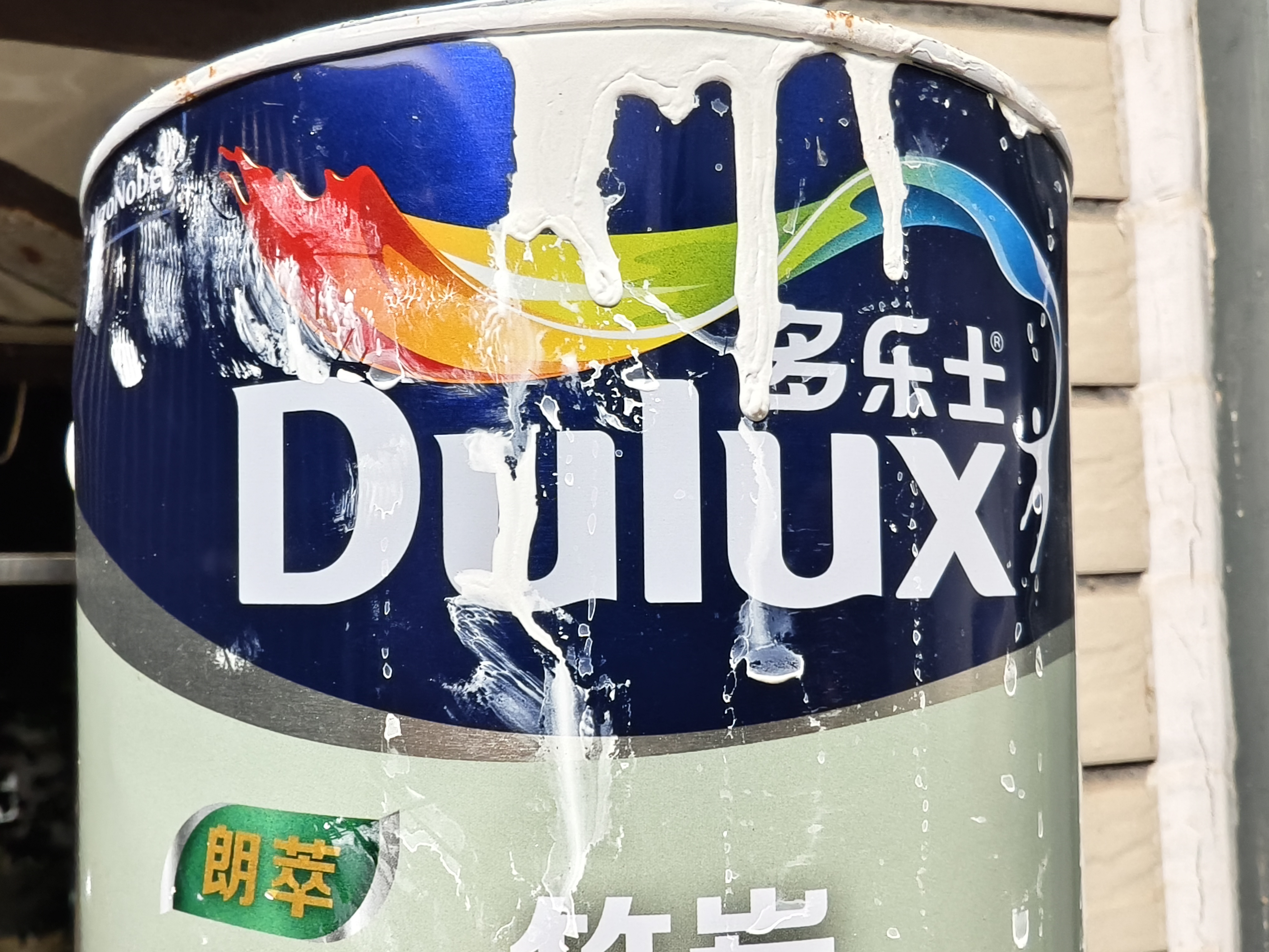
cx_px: 634
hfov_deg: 69.4
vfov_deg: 54.9
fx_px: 916
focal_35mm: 25
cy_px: 476
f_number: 2
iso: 1146
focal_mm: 2.32
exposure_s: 1/33.3
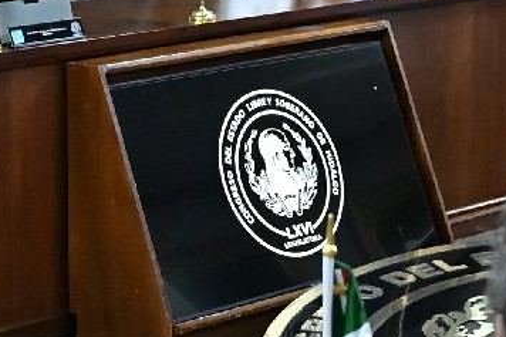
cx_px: 320
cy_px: -21
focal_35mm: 162
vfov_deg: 8.4
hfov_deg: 12.7
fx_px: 2276
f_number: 5.6
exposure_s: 1/60
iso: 5000
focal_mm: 24
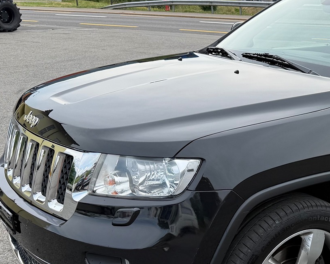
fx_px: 566
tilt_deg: -12.9
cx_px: 334
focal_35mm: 58
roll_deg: -2.8
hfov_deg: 30.1
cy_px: 165
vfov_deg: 26.1
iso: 80
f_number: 1.78
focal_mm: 6.76
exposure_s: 1/1271
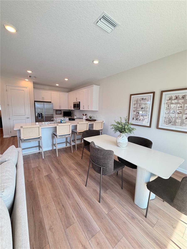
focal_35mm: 14
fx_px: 101
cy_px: 124
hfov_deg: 85.7
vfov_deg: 102.1
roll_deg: -0.9
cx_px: 94
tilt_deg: -8.4
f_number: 2.2
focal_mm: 2.22
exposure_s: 1/120
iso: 160
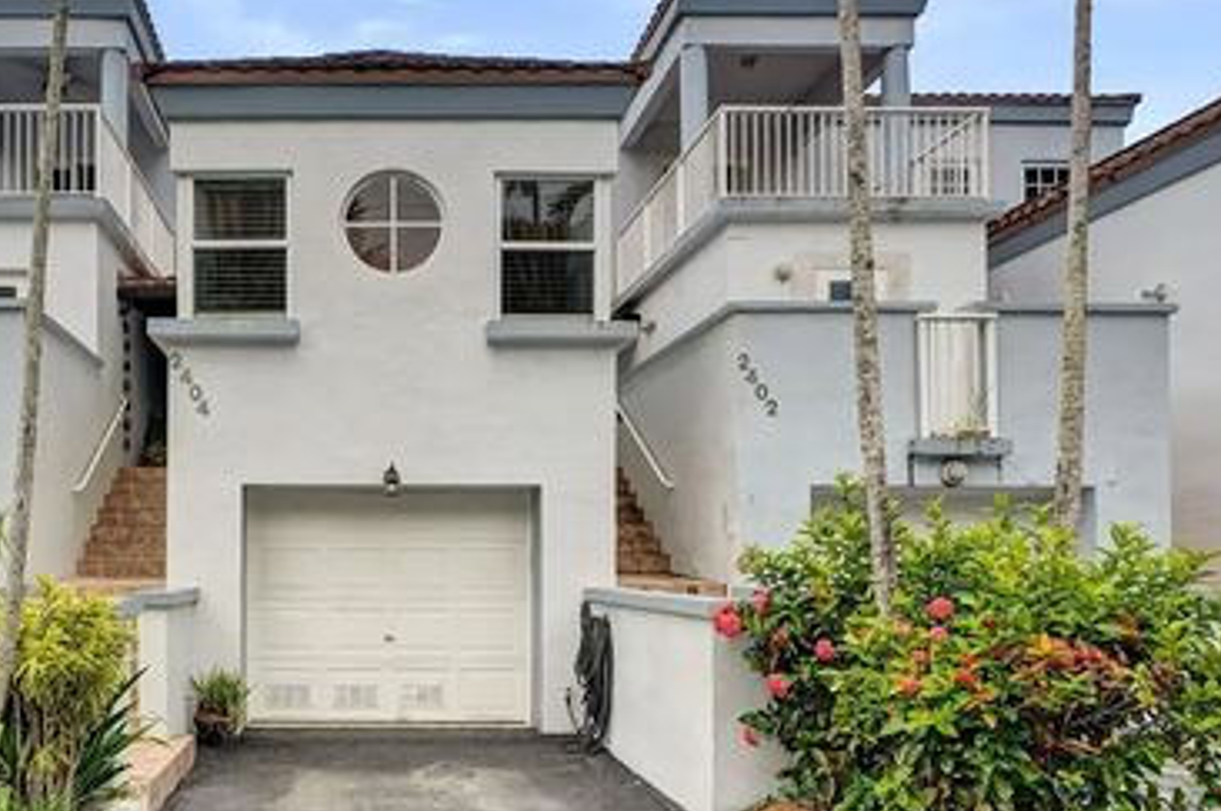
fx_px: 948
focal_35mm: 28
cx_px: 354
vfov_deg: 45.6
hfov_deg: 62.9
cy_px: 537
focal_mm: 16
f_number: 5
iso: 100
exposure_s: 1/500
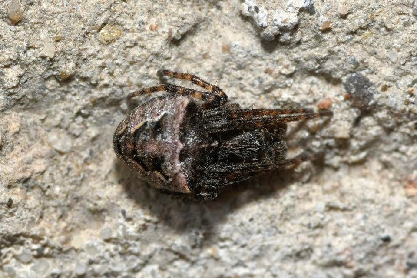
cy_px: 139
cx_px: 208
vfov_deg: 8.7
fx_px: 1824
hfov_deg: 13.0
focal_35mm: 158
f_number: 22
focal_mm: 105
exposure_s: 1/60
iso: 100
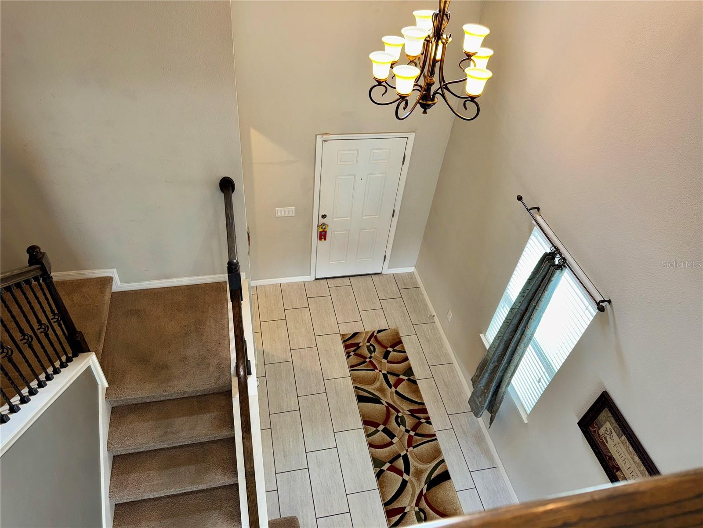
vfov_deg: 56.8
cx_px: 352
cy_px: 264
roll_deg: -7.2
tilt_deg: -44.5
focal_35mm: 24
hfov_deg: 71.6
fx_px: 487
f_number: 1.78
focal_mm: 6.76
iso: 64
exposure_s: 1/28
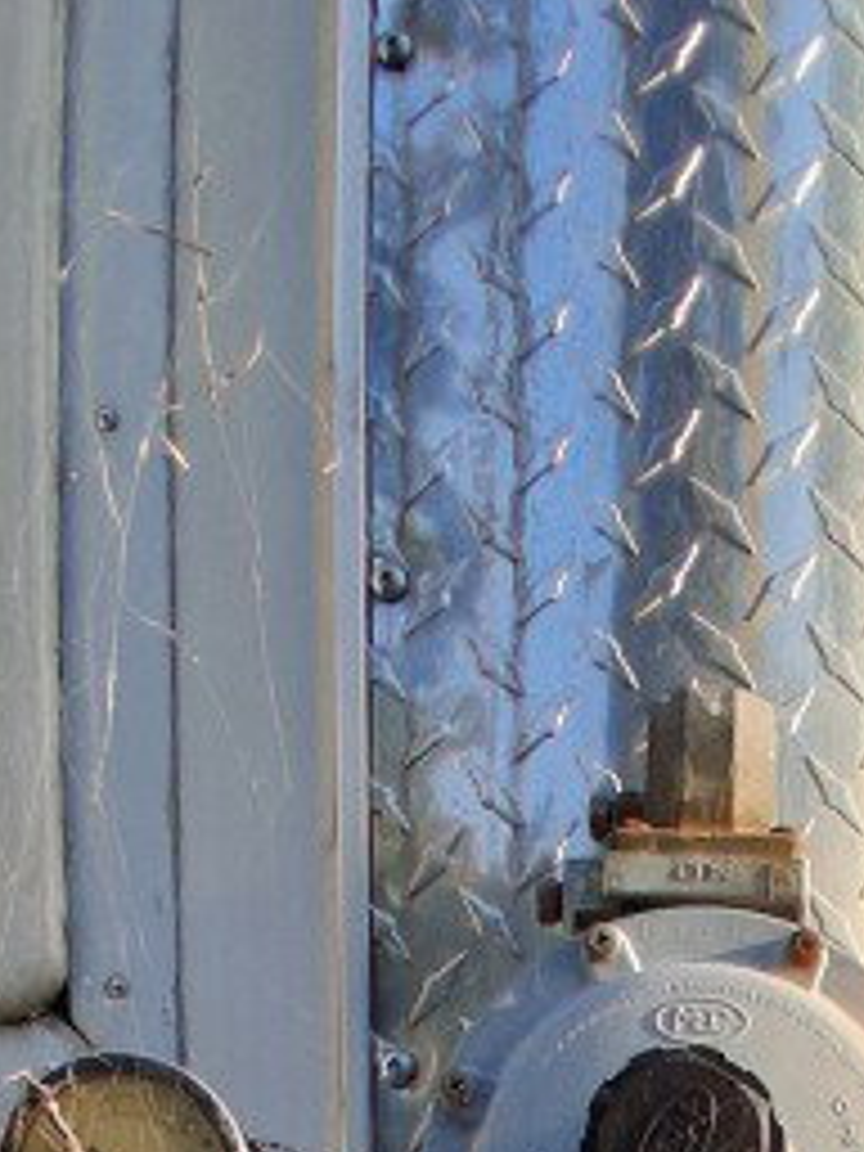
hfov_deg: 26.1
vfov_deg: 26.7
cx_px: 778
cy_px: 1676
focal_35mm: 54
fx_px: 1797
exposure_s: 1/716
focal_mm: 1.4
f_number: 2.2
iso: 50
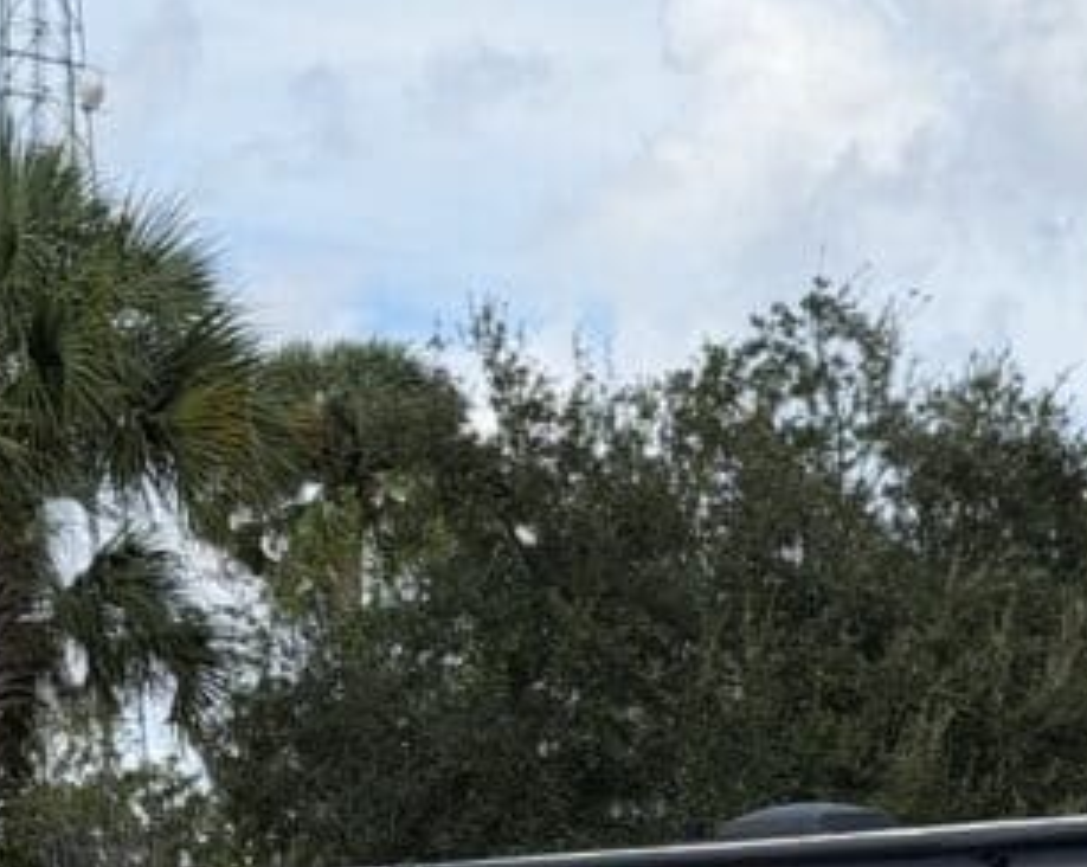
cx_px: 1424
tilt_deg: +0.4
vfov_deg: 9.6
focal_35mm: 157
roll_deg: +0.4
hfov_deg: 11.9
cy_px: 1126
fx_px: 5044
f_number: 1.78
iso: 64
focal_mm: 6.76
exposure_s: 1/4587
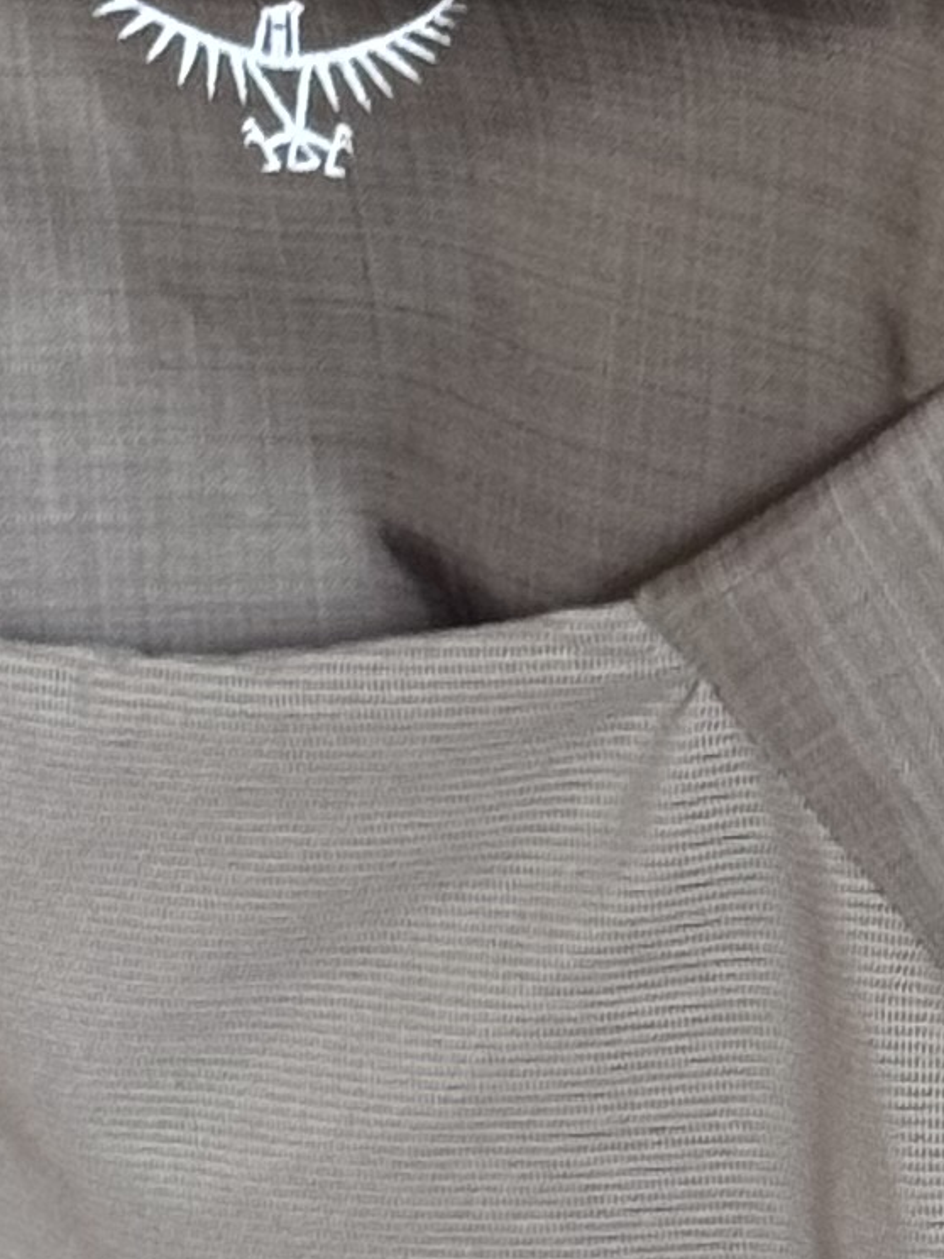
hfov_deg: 5.7
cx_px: 914
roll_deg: -1.3
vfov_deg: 7.5
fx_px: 9454
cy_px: 1648
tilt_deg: -18.3
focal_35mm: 260
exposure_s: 1/33
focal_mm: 6.76
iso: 200
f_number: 1.78
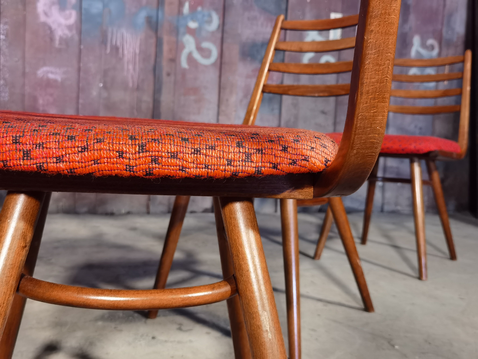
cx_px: 239
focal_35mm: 38
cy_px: 180
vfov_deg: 37.7
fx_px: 525
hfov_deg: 49.0
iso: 500
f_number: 1.9
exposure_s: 1/33.3
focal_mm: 6.71
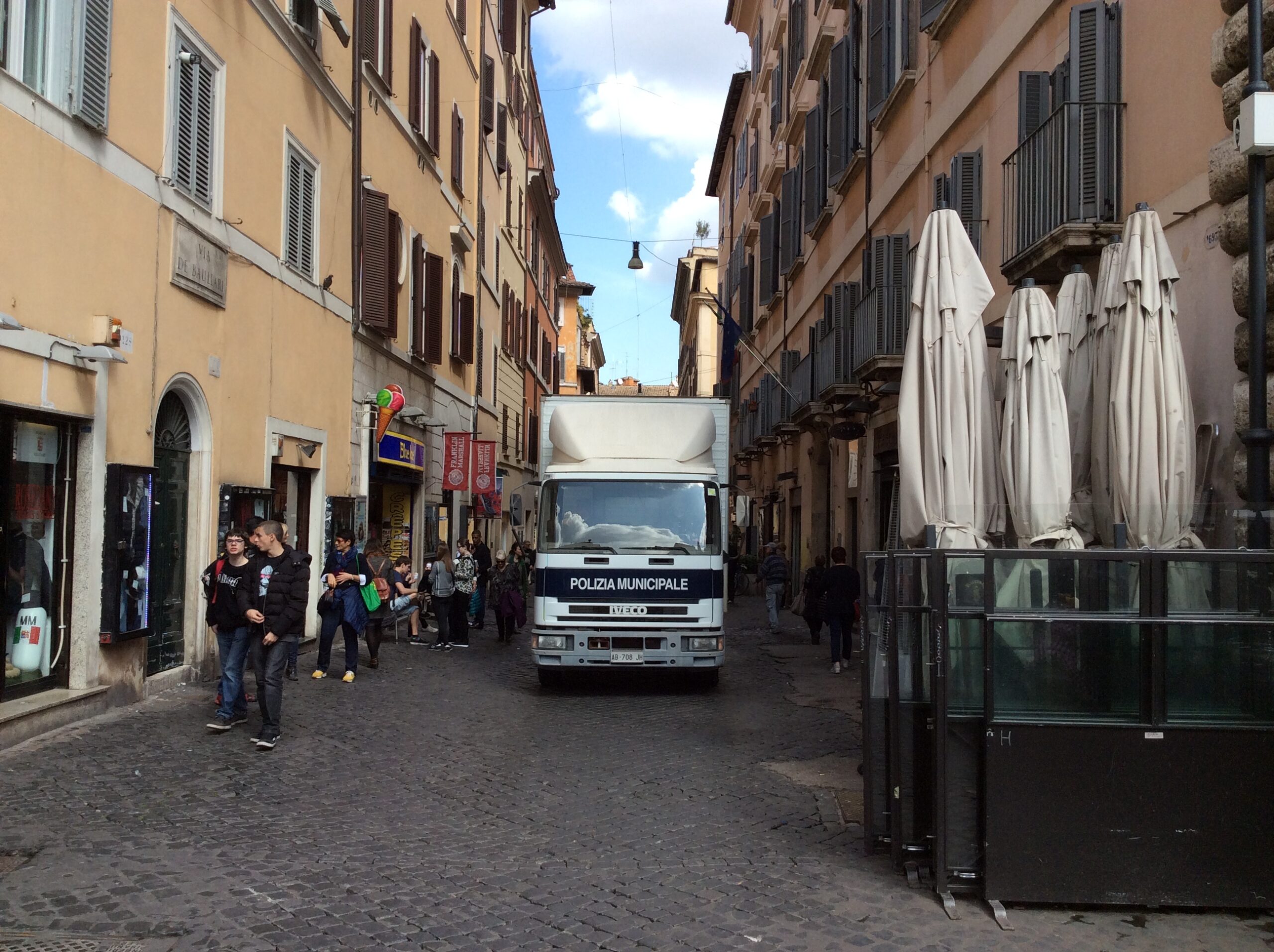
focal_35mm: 33
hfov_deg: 55.4
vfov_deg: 42.8
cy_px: 476
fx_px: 1213
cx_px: 637
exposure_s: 1/673
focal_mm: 3.3
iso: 32
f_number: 2.4
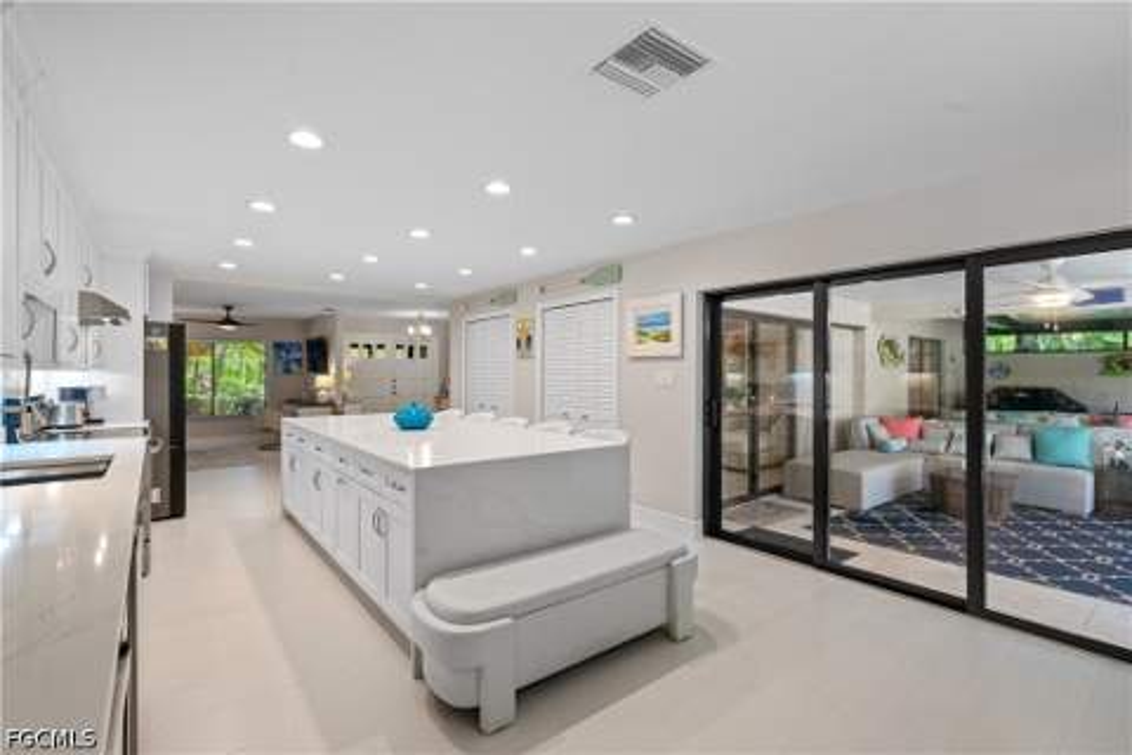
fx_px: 503
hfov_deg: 96.7
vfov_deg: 73.7
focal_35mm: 16
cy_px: 378
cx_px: 566
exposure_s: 1/40
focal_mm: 16
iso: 400
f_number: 8
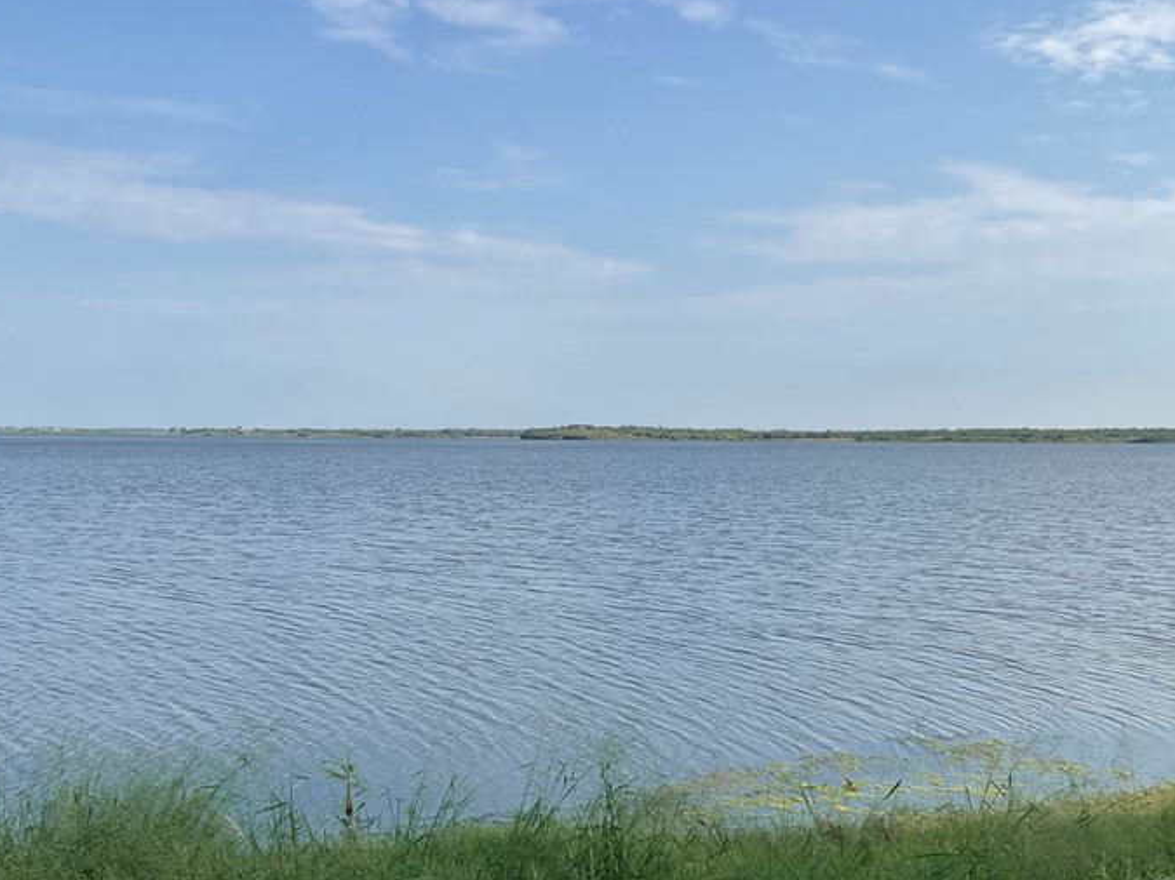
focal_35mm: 44
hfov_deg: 42.9
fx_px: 1493
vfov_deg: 32.7
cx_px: 618
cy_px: 563
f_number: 1.8
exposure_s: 1/1912
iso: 16
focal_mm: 3
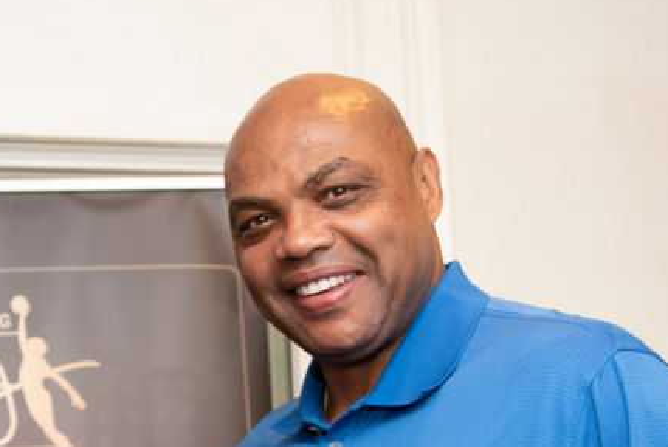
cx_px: 59
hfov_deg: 25.7
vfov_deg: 17.4
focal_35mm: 76
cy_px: 495
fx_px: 1411
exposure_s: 1/60
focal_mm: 32
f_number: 3.2
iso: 320
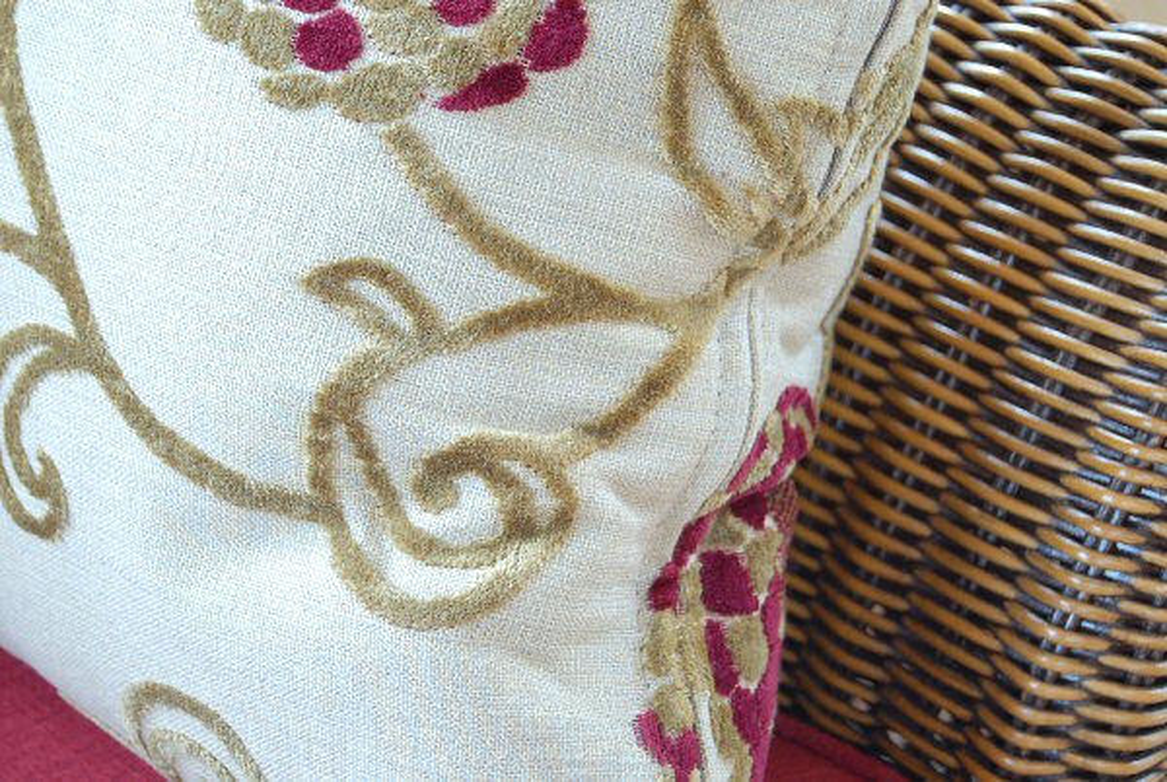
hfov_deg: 24.6
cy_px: 391
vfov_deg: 16.6
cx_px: 584
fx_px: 2678
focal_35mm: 82
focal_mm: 55
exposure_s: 1/1.6
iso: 100
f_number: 5.6
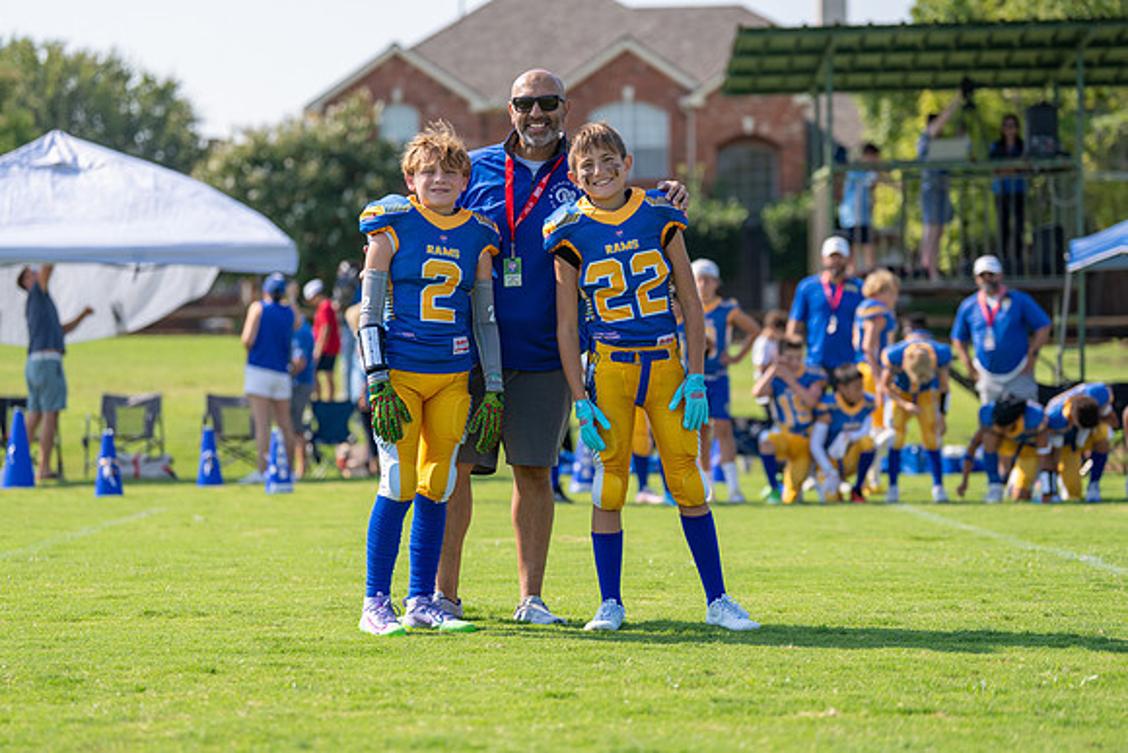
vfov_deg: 12.6
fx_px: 3405
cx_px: 564
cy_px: 376
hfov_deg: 18.8
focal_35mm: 109
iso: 160
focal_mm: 108
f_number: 2.8
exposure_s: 1/2000
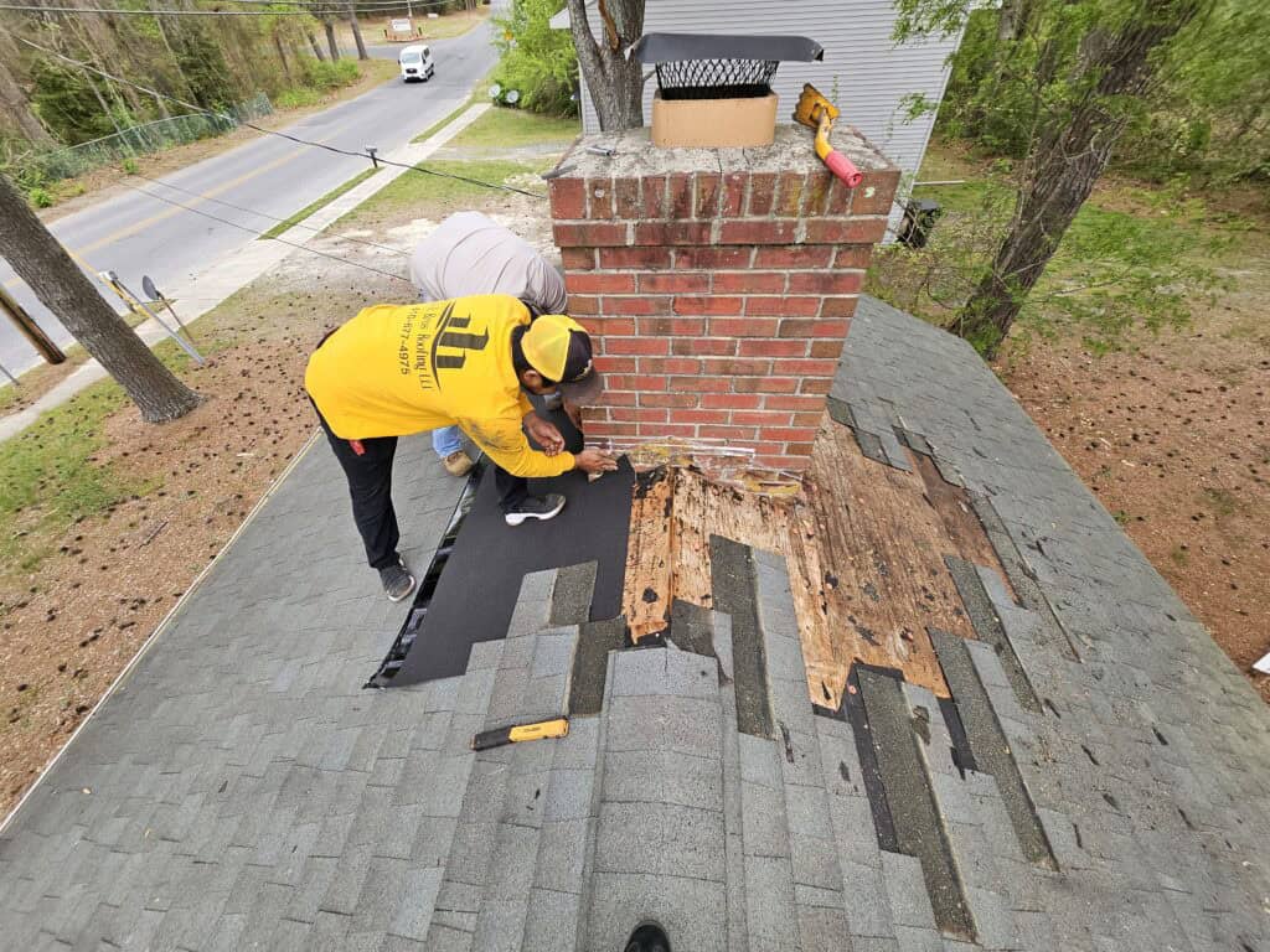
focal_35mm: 13
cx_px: 635
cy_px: 476
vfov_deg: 89.9
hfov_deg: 106.2
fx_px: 477
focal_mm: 1.7
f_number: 2.2
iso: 40
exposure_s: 1/149
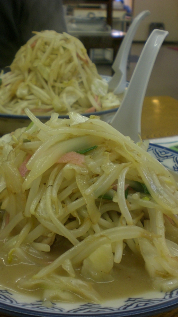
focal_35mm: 42
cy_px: 157
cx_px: 73
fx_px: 352
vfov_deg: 48.4
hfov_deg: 28.3
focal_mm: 6.3
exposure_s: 1/60
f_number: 3.1
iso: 200
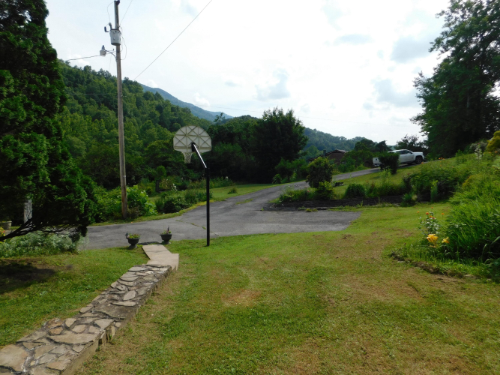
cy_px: 188
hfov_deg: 73.9
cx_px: 250
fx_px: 332
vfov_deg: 58.9
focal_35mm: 23
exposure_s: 1/500
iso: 125
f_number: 6
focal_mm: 4
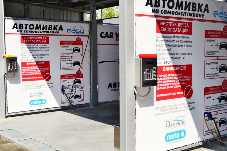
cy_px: 76
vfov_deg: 26.5
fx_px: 322
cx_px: 114
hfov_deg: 38.9
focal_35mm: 51
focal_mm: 34
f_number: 11
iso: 400
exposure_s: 1/400
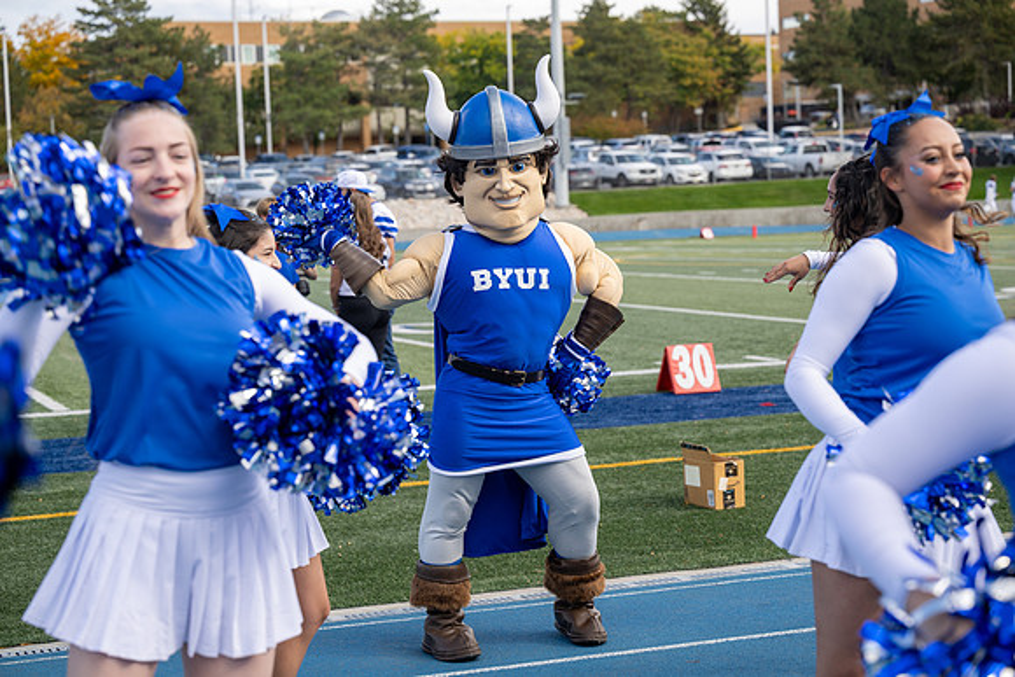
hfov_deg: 28.8
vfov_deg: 19.5
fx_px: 1974
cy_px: 338
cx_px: 508
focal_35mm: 70
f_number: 4
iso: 100
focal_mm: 70
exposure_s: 1/400
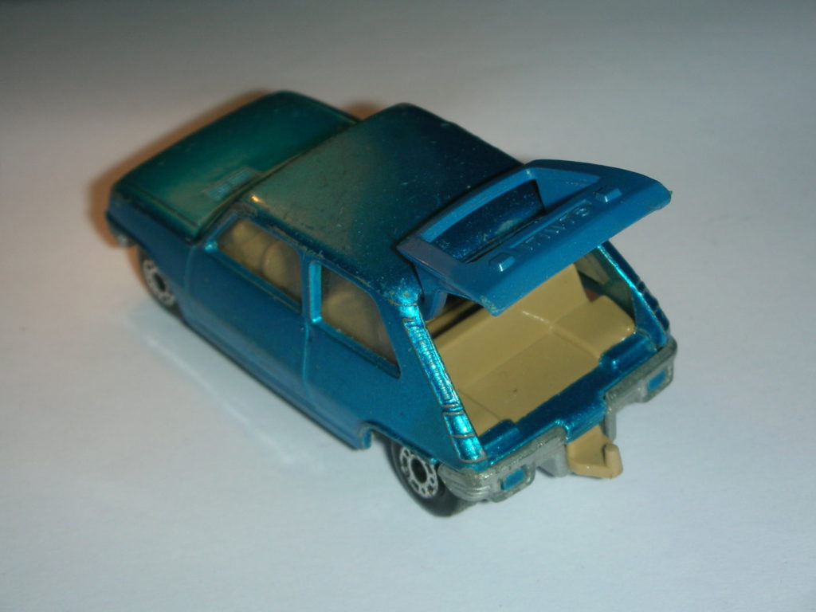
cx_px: 408
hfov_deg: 22.8
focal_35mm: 86
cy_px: 306
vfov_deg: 17.2
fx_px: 2027
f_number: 13.6
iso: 50
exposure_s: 1/120
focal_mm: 14.3
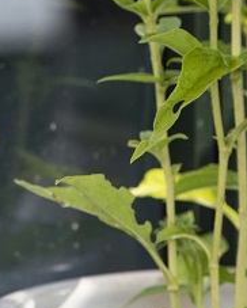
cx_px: 48
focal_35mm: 369
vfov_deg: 5.2
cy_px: 469
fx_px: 3367
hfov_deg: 4.2
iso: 500
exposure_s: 1/400
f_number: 5.6
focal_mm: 105
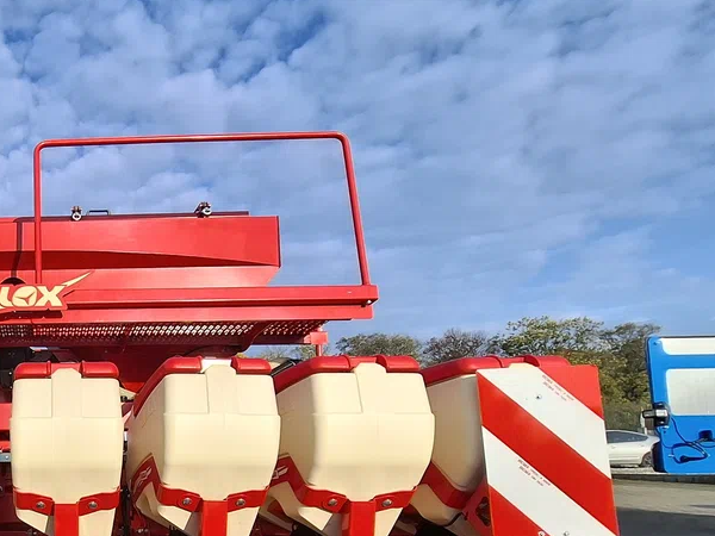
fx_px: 537
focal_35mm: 26
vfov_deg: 49.2
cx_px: 13
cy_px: 447
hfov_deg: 54.0
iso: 40
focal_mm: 1.74
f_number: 2.2
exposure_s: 1/998
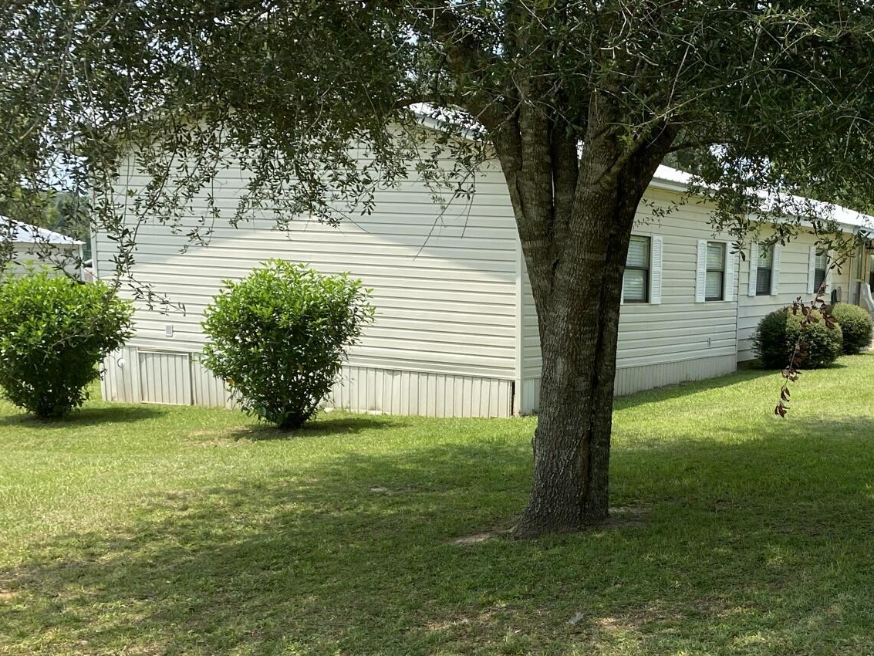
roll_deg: -3.6
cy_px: 505
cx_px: 726
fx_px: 1187
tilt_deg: -9.4
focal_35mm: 47
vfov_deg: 30.3
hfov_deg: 38.6
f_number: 1.8
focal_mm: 4.25
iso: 32
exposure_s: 1/1287
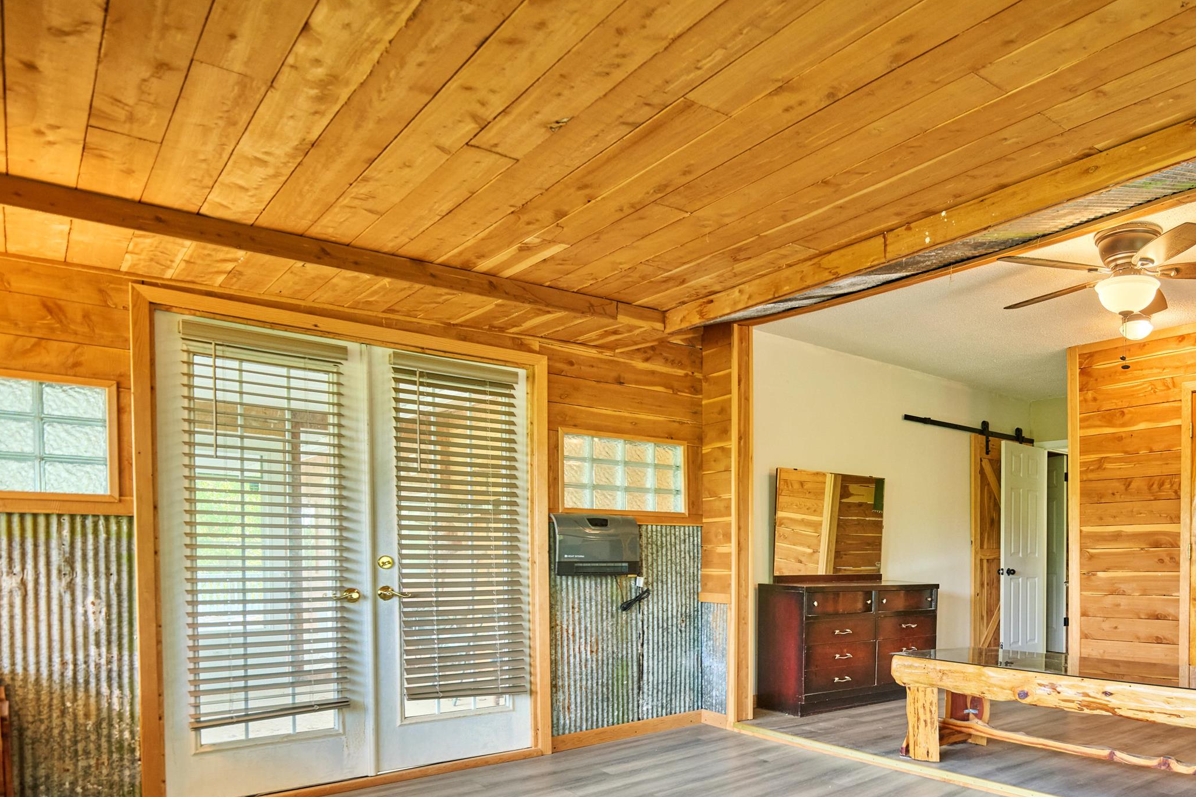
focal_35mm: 24
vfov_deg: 51.2
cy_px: 585
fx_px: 797
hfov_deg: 69.9
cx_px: 863
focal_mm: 16
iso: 2500
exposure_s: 1/80
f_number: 2.8
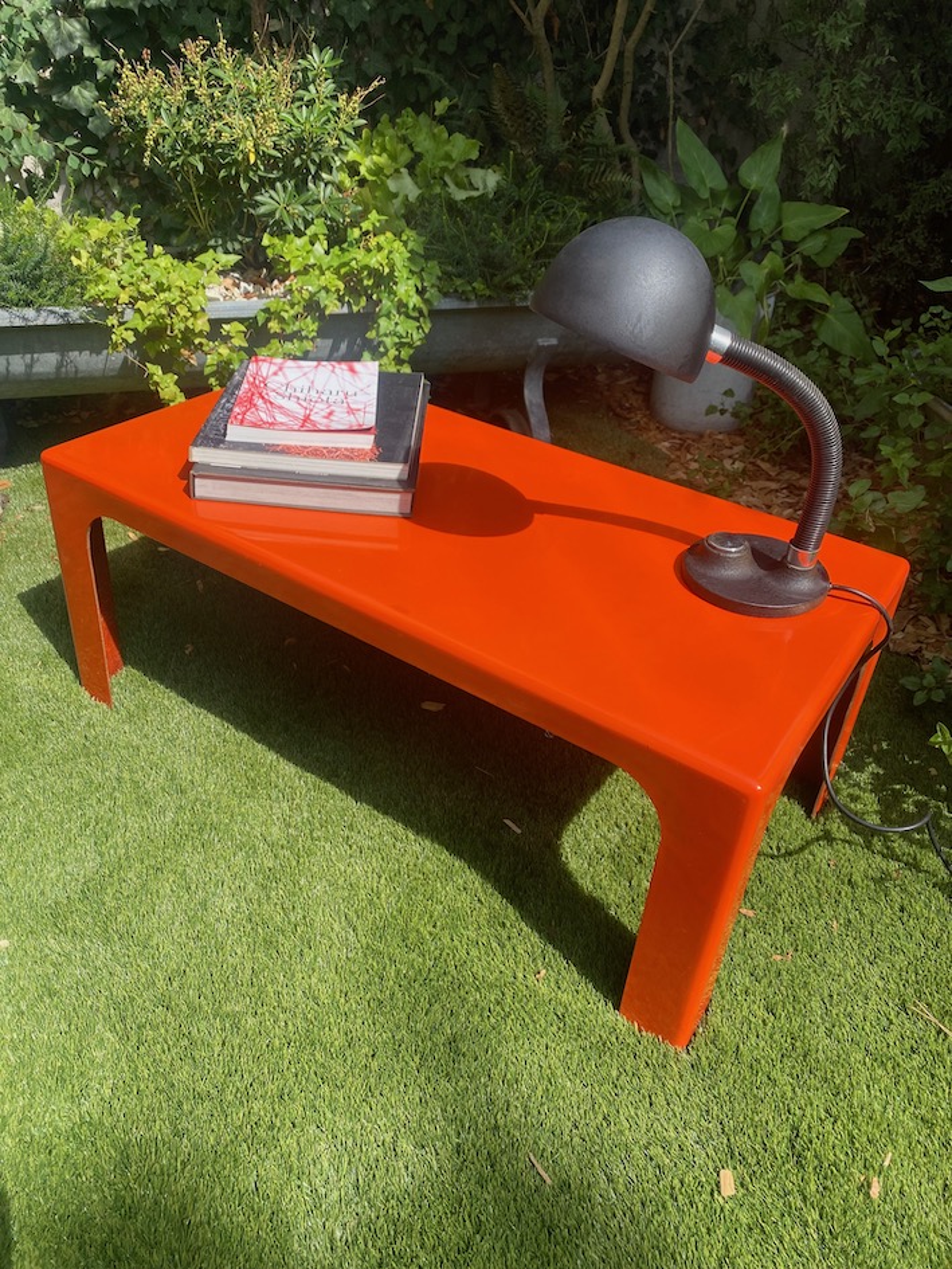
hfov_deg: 53.1
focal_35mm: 26
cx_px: 476
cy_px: 634
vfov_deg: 67.3
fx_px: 953
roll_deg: -3.2
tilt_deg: -35.5
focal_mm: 4.25
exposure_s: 1/998
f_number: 1.8
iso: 32
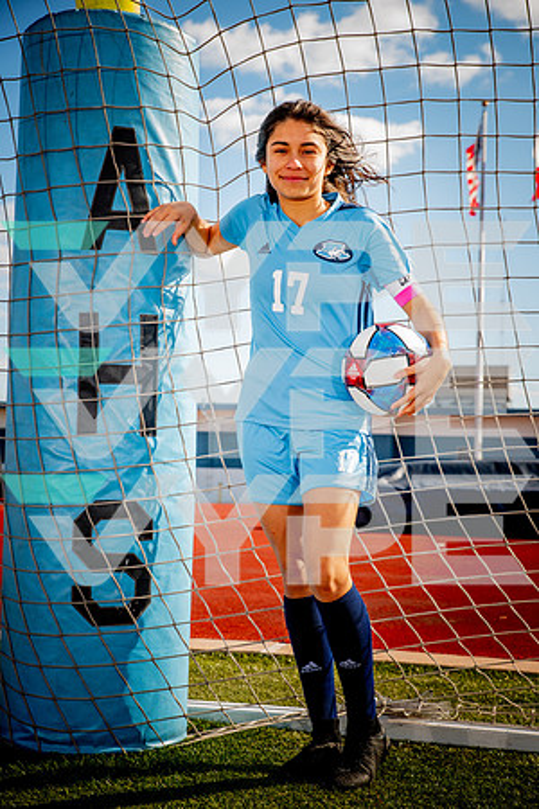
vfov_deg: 34.5
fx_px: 1302
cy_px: 404
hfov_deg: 23.4
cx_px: 270
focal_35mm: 58
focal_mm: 58
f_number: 5.6
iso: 125
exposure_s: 1/320
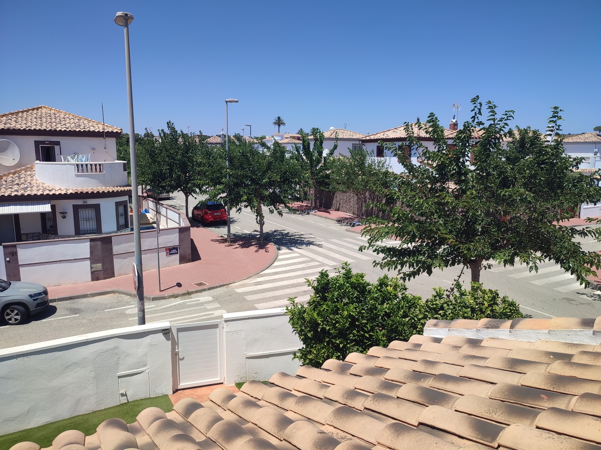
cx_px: 300
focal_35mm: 25
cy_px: 225
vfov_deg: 54.9
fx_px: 434
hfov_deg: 69.4
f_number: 1.9
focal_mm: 6.04
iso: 50
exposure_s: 1/836
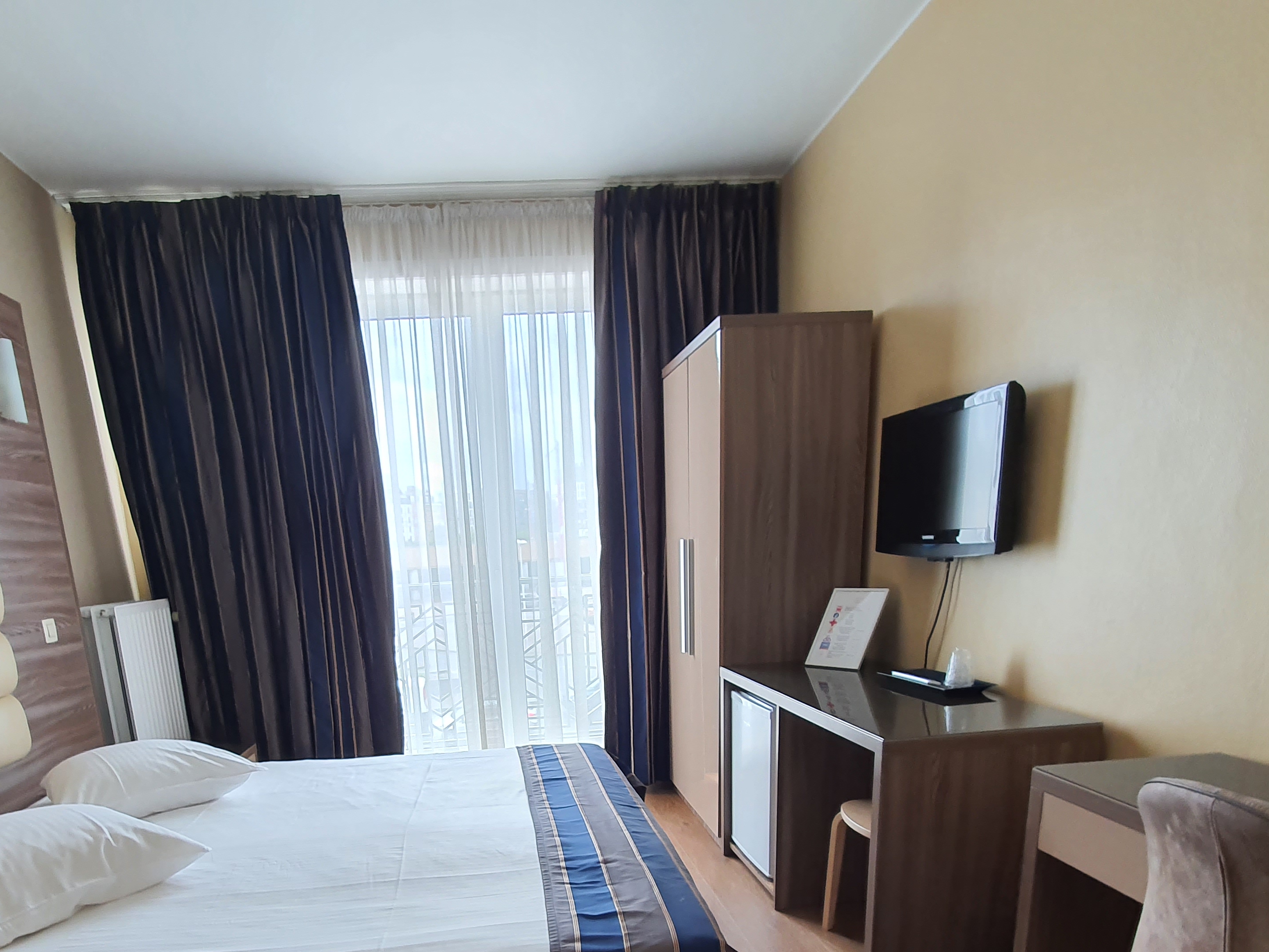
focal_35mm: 21
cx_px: 537
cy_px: 769
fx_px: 770
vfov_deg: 58.3
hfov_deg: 78.5
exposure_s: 1/50
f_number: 2.2
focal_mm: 1.8
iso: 100
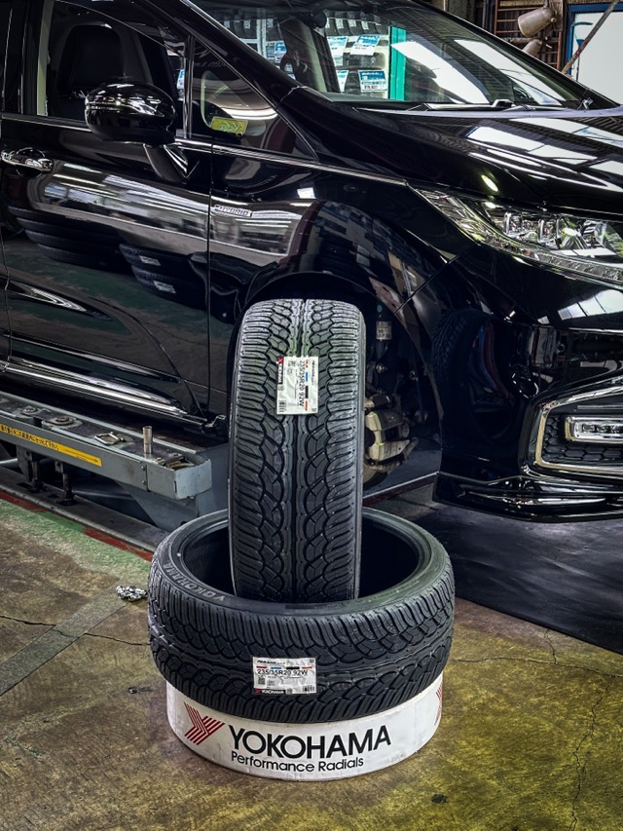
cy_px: 416
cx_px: 312
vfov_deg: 39.7
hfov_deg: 30.3
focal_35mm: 48
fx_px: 1152
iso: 200
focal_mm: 6.86
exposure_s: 1/35
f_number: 1.8
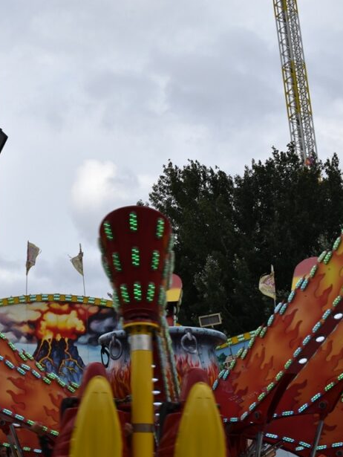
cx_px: -18
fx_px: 950
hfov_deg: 19.7
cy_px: 240
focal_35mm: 72
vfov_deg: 27.0
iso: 200
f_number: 9
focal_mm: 30
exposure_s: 1/320
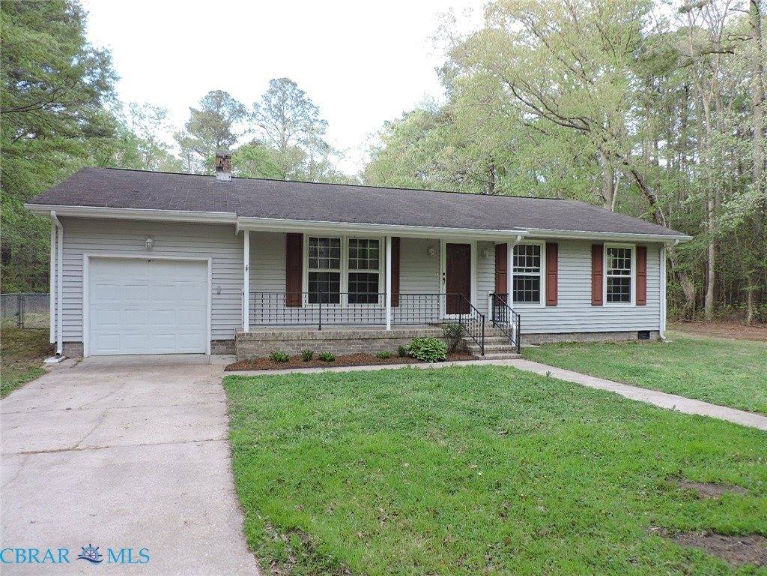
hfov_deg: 71.6
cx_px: 384
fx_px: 532
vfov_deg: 56.8
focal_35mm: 24
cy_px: 288
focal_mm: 4.3
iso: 100
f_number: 3
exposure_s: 1/80
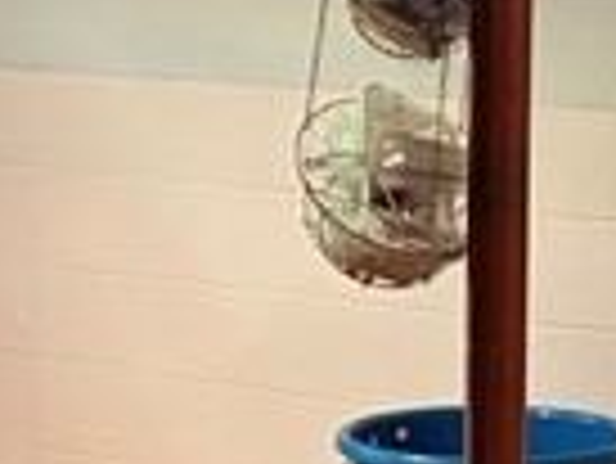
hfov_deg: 10.1
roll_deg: +1.4
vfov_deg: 7.6
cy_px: 491
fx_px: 3455
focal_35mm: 194
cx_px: -18
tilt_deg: -12.0
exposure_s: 1/40
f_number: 1.6
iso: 500
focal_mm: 5.96
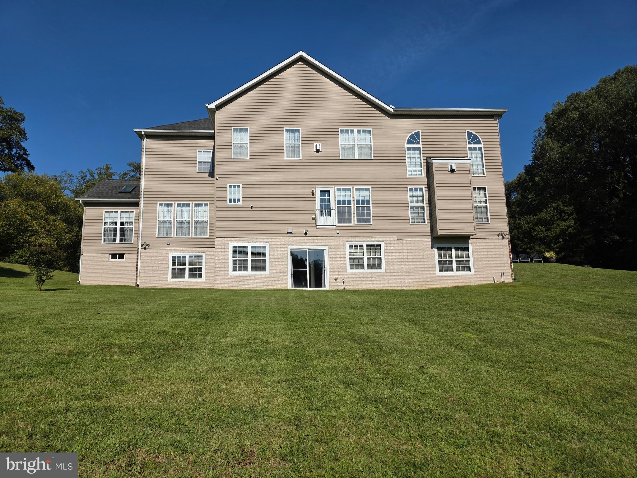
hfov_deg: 73.9
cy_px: 239
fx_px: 423
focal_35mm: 23
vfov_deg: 58.9
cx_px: 318
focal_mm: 6.3
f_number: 1.7
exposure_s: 1/7944
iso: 64
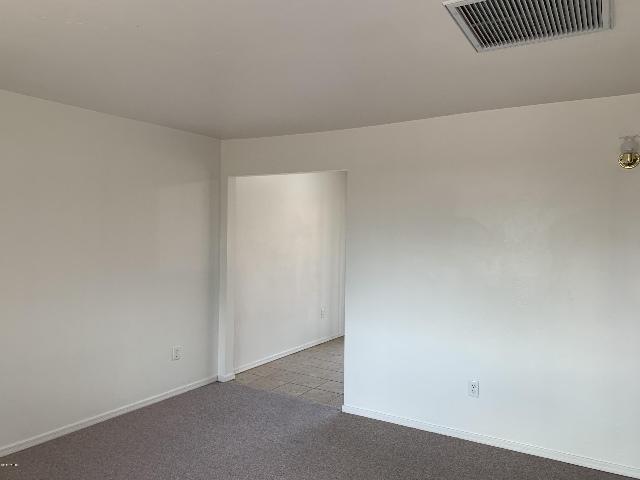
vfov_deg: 53.1
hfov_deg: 67.3
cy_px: 240
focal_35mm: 26
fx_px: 481
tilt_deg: -0.8
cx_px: 320
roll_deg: -0.6
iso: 100
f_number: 1.8
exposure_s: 1/96
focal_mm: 4.25
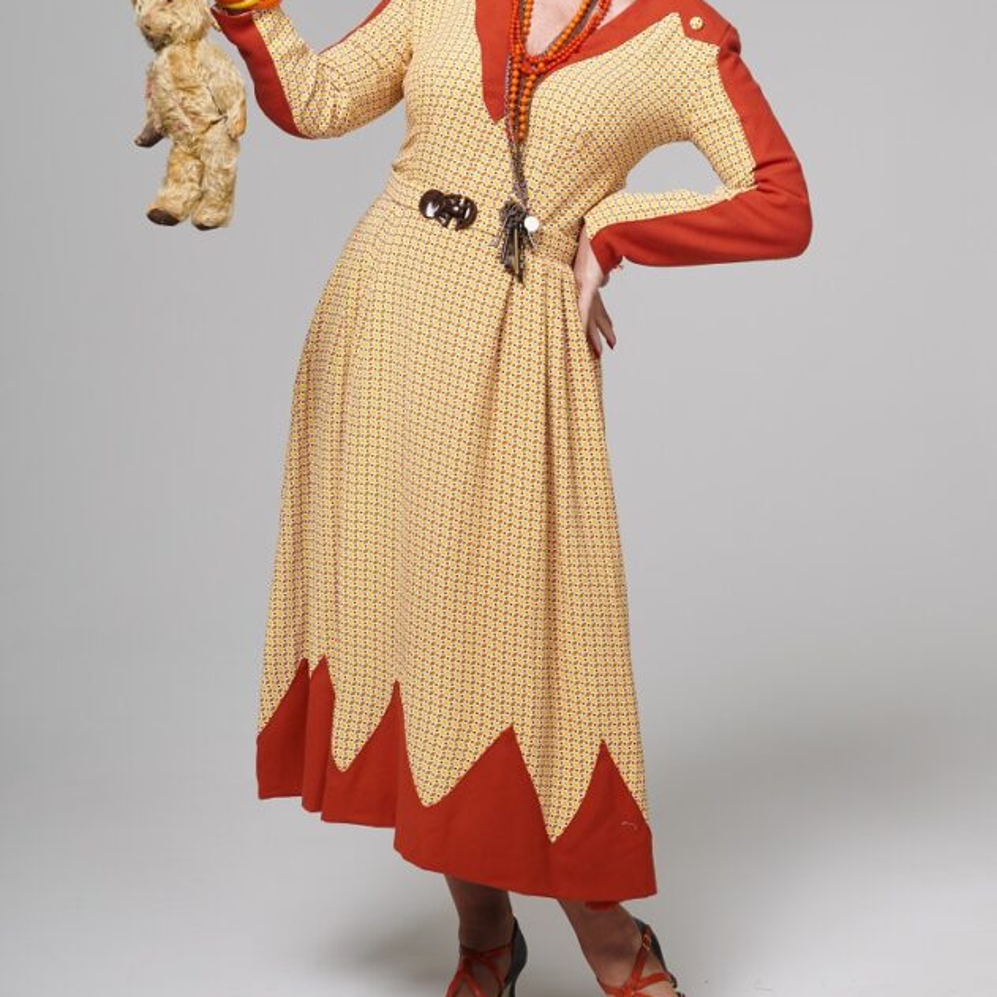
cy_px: 356
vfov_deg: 24.9
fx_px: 2248
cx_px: 527
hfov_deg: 25.0
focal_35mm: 69
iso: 320
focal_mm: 50
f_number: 9
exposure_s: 1/250
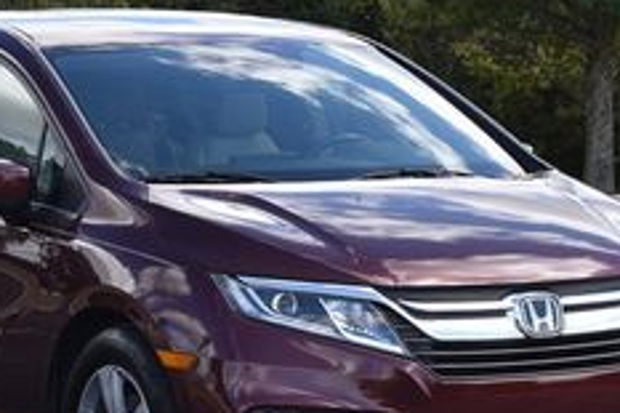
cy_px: 161
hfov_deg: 12.5
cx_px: 325
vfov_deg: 8.3
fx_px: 2840
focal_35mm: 165
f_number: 8
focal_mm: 40
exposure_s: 1/250
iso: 200
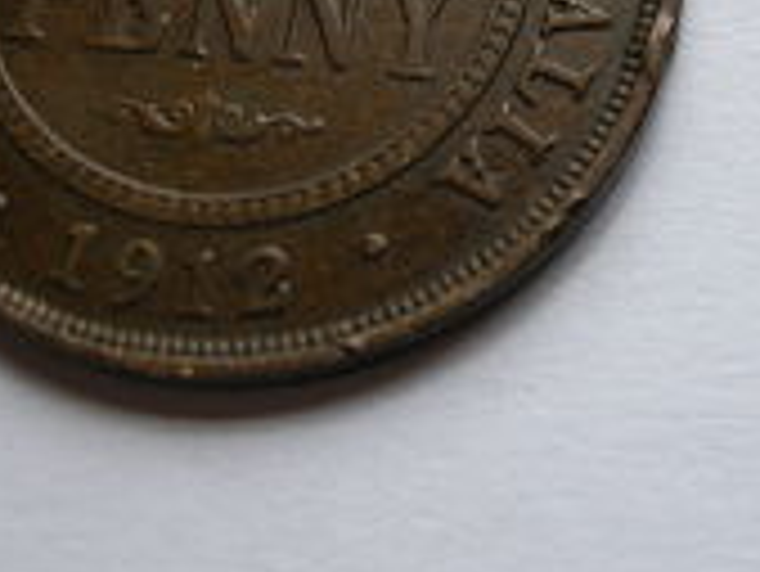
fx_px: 1824
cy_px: 45
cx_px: 697
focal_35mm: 83
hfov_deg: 22.9
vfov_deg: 17.5
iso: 64
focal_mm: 7.5
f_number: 2.7
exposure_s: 1/362
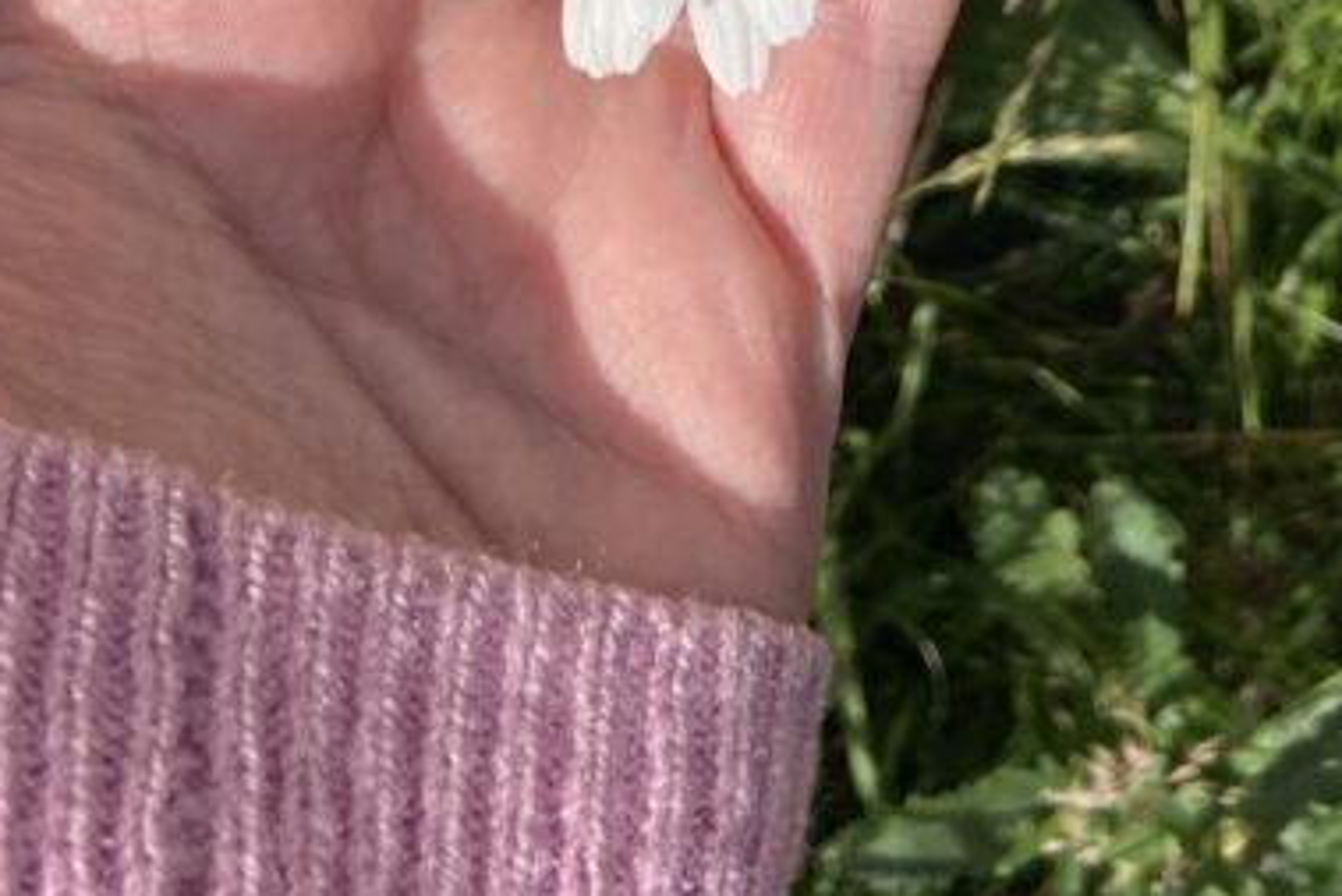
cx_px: 804
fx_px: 2722
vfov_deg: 16.2
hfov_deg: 27.6
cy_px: -630
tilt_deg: -57.3
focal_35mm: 73
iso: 32
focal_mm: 4.25
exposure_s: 1/4808
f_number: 1.8
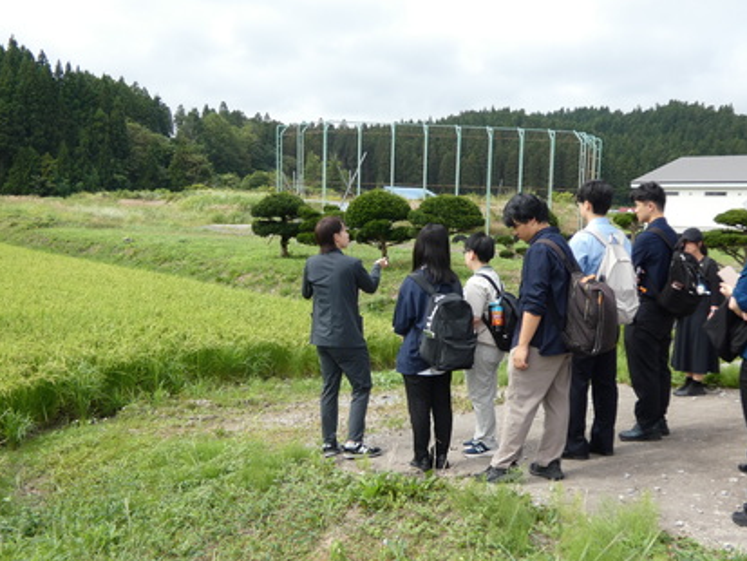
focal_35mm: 36
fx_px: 777
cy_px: 300
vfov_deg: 39.7
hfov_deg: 51.3
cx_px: 376
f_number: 3.4
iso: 80
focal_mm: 6
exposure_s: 1/400
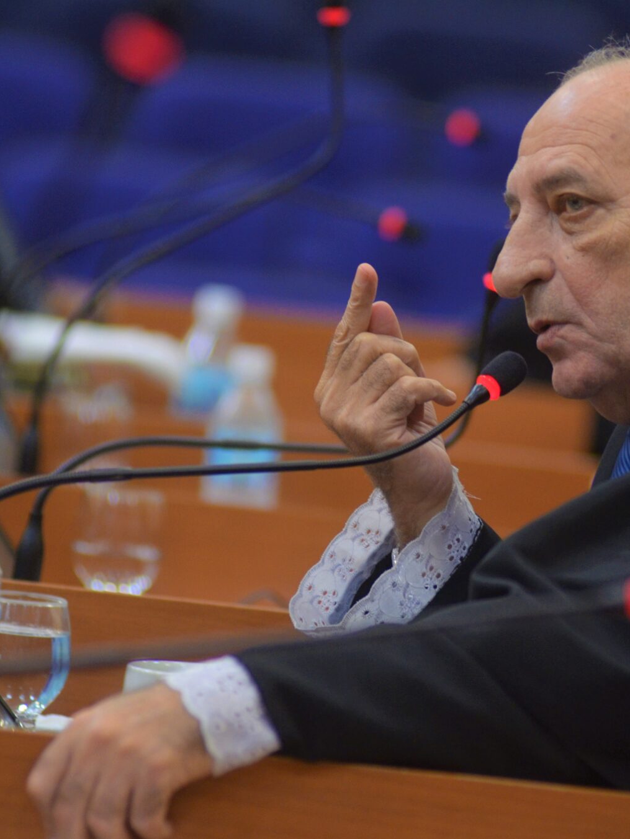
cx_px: 466
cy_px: 420
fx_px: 8194
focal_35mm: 338
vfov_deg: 5.9
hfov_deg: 4.4
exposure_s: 1/125
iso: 1000
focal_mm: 155
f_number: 2.8
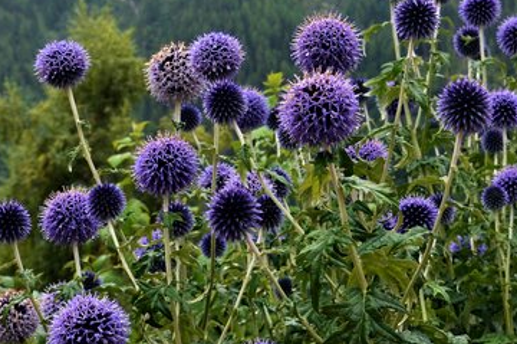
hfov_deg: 20.3
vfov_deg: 13.5
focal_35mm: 100
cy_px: 16
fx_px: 1434
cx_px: 399
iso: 320
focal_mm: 30
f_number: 9
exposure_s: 1/100
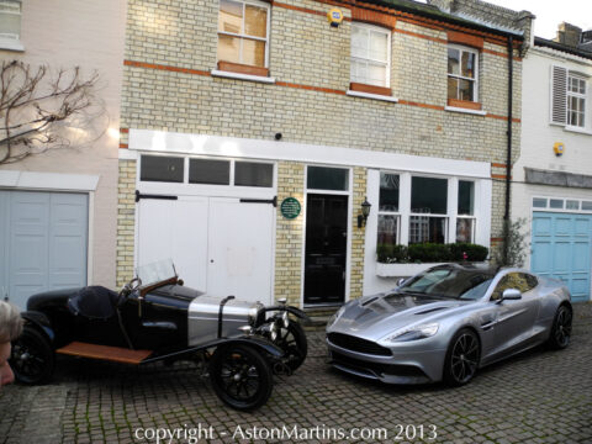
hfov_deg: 63.4
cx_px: 296
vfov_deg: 49.7
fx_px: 479
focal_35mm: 28
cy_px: 222
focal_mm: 6
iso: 100
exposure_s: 1/320
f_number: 2.8
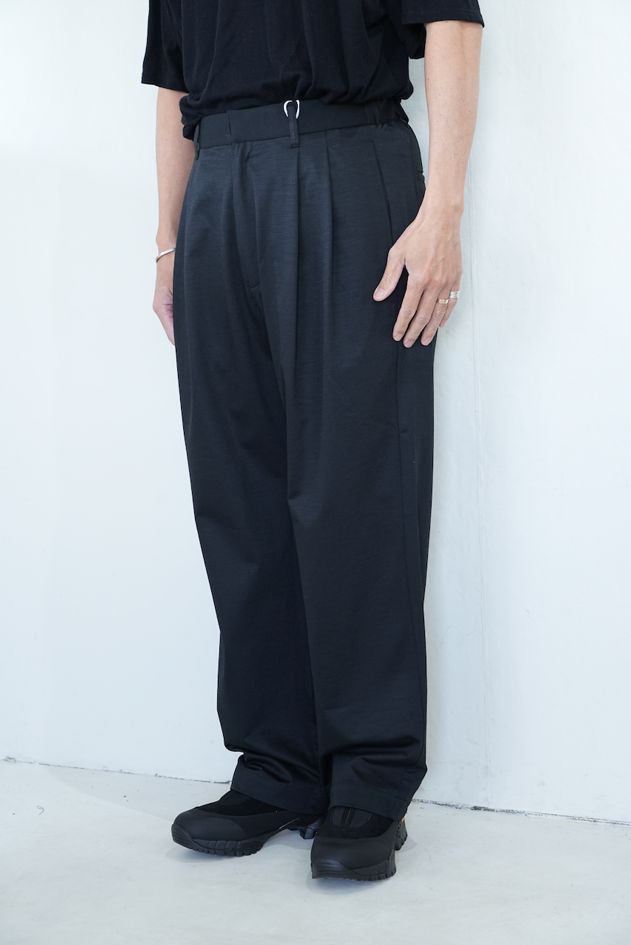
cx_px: 316
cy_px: 472
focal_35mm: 65
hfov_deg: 20.9
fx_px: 1708
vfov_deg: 31.0
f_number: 5.6
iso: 1000
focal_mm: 65
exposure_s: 1/50
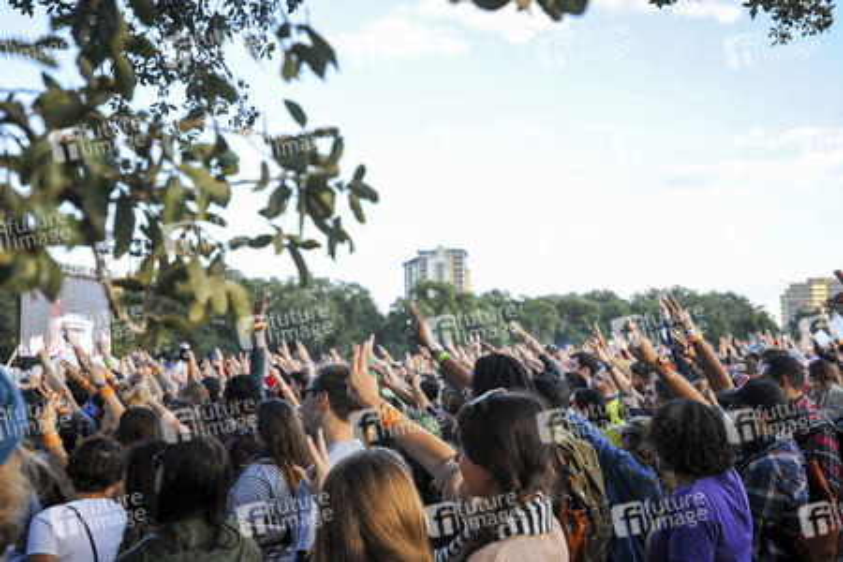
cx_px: 422
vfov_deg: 37.9
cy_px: 281
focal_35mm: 35
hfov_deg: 54.4
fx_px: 820
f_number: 3.2
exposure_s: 1/800
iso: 1000
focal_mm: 35
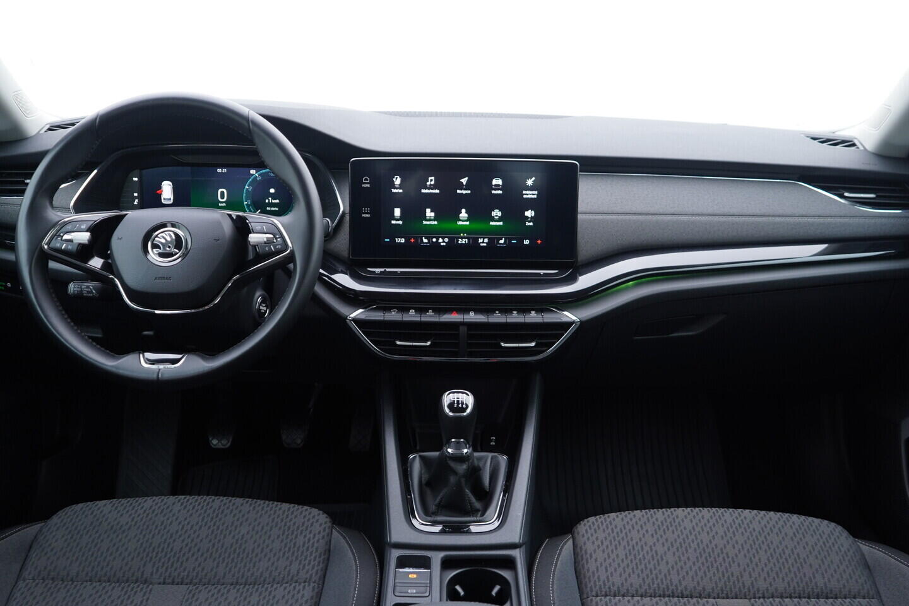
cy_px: 303
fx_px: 909
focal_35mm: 36
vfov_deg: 36.9
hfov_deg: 53.1
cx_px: 454
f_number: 2.8
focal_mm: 24
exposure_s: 1/40
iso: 200
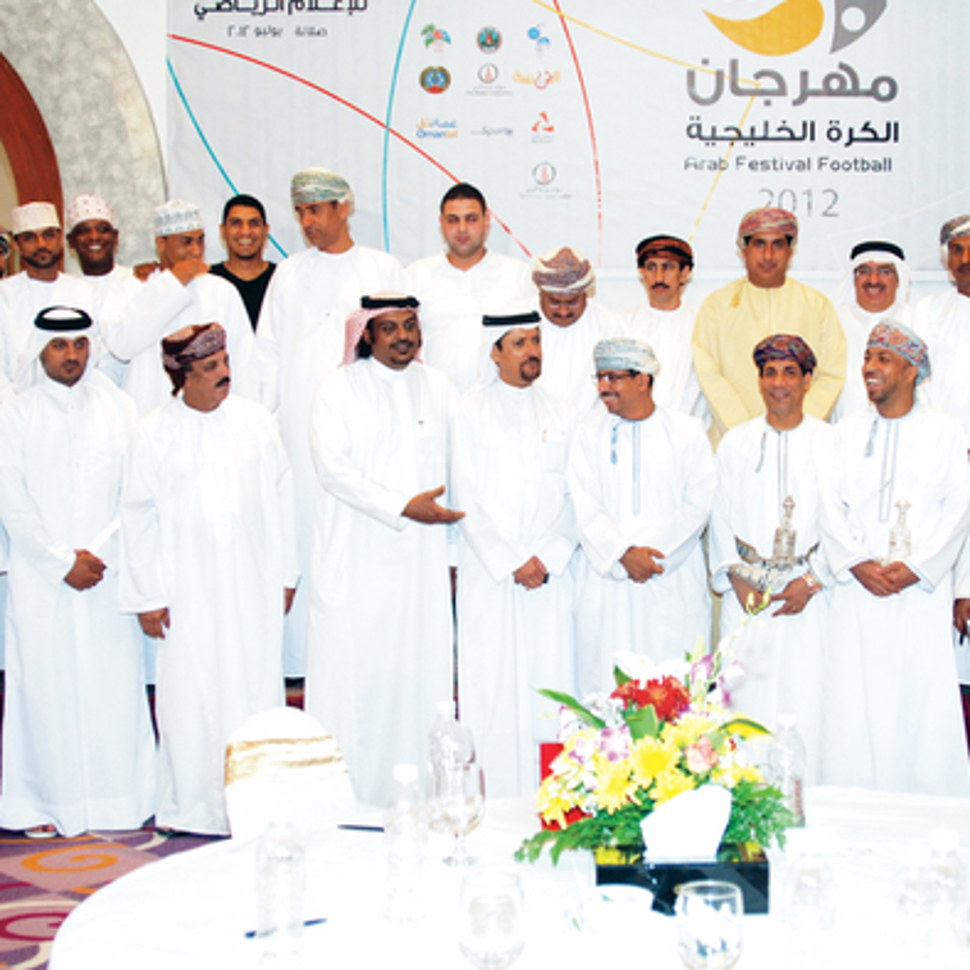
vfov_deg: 29.6
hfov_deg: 29.4
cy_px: 497
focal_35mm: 58
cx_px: 640
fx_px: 1839
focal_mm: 28
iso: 400
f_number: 3.5
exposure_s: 1/60
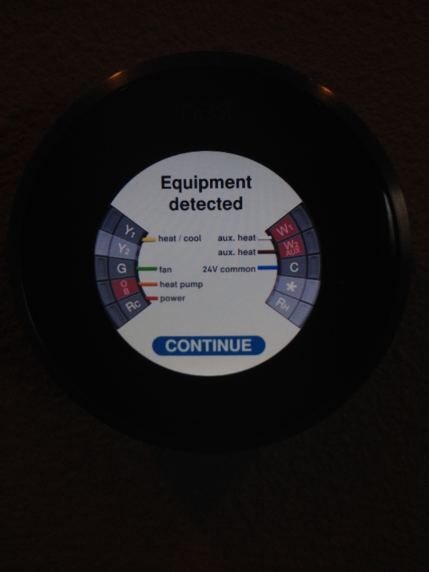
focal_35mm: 35
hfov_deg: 40.7
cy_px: 286
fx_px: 578
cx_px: 214
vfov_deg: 52.6
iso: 50
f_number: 2.4
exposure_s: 1/132
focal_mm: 4.28
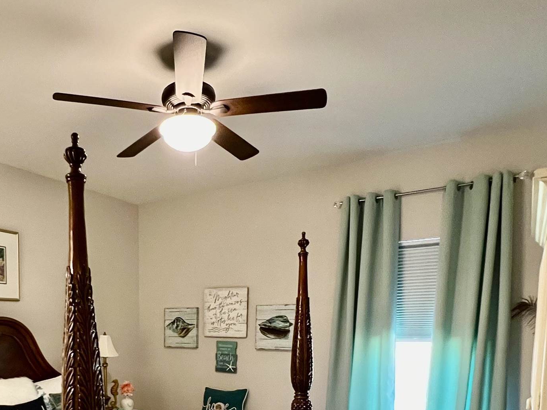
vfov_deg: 43.4
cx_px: 162
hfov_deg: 59.5
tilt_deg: -6.2
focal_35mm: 29
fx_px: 458
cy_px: 380
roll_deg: +0.7
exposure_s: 1/60
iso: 800
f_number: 1.8
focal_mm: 1.57
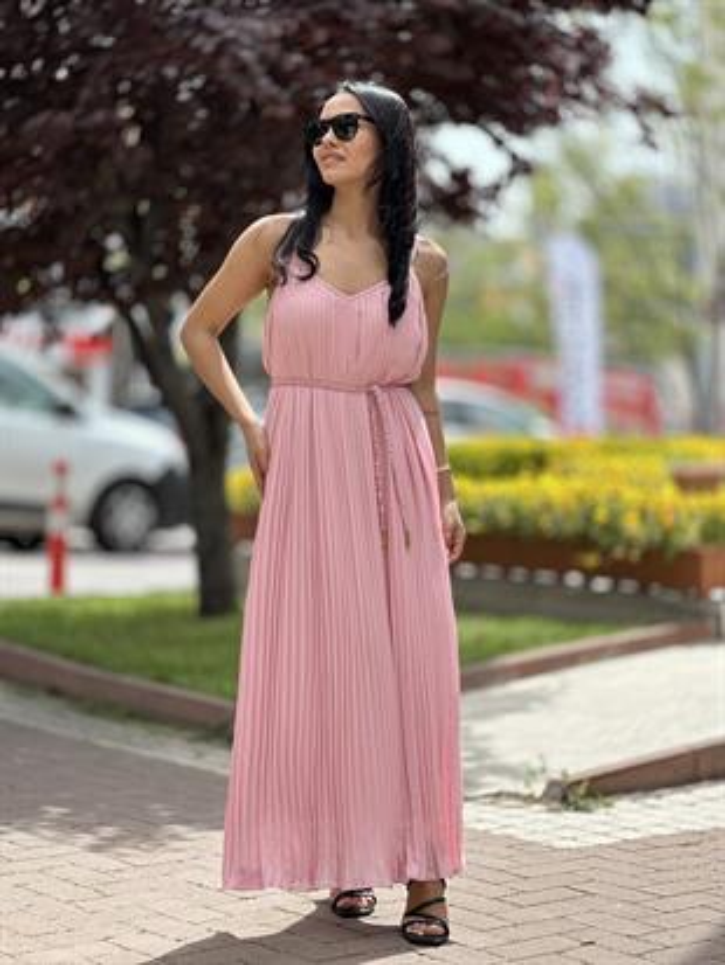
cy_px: 482
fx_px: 2149
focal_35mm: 77
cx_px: 362
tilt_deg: -2.5
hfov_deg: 19.1
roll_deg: -0.3
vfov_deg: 25.3
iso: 32
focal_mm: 9
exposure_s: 1/345
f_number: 2.8
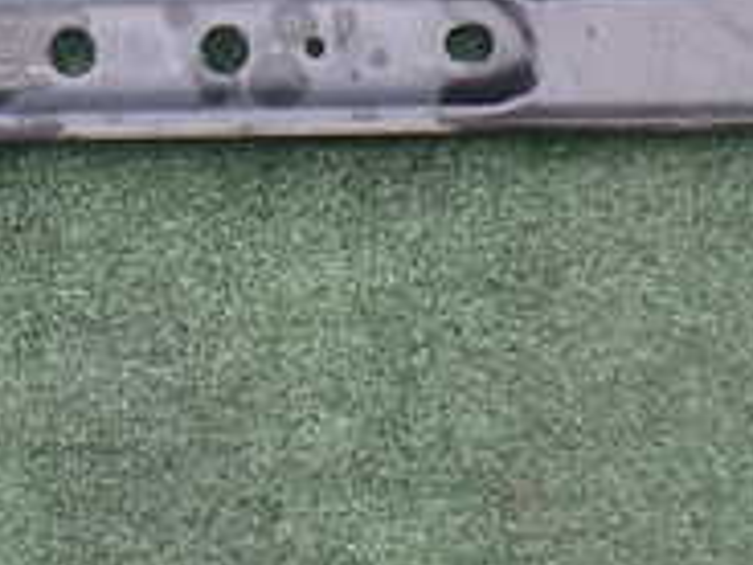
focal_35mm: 98
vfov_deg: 14.4
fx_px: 2132
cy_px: -205
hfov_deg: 19.4
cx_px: -25
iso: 100
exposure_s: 1/125
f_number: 3.2
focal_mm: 5.4
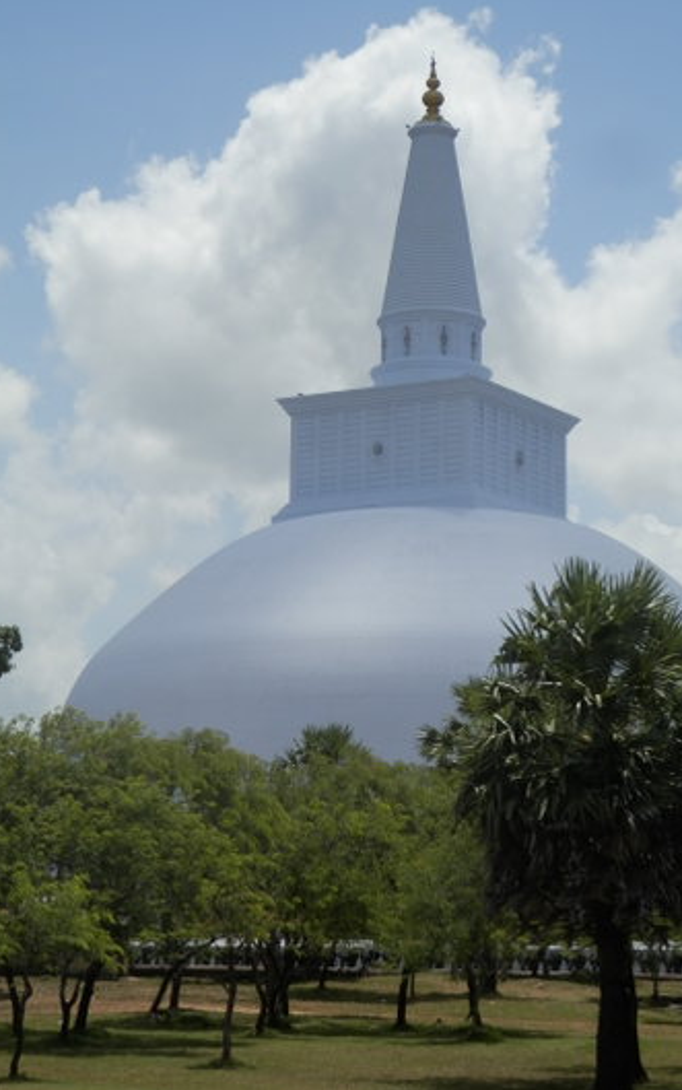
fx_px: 2318
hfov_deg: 16.7
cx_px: 354
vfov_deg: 26.5
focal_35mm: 78
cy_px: 545
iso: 80
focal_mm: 13.1
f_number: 12.7
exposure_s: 1/160
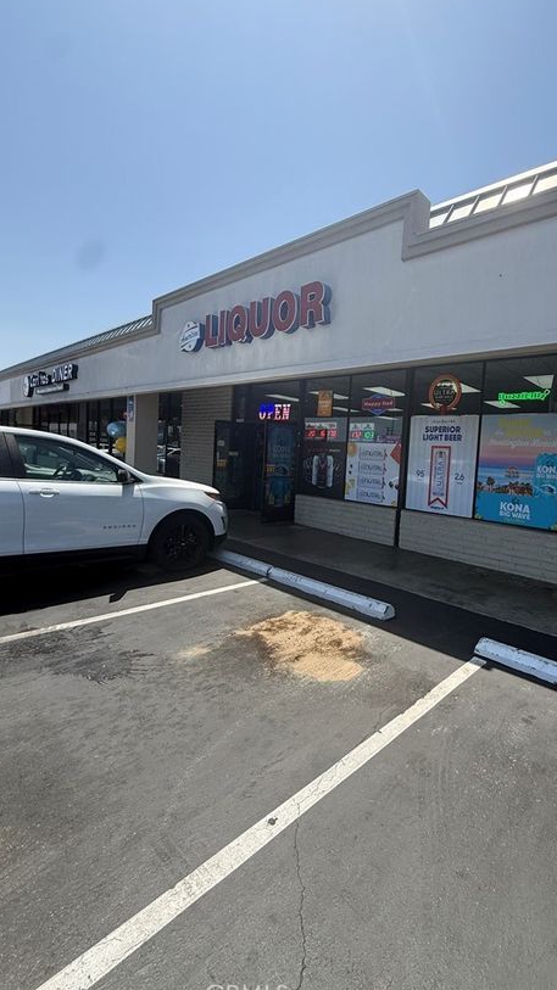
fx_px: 420
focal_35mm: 16
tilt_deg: -4.6
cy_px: 489
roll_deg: -3.2
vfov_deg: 99.4
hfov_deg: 65.3
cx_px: 372
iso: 50
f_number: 2.2
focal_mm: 2.22
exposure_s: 1/1235
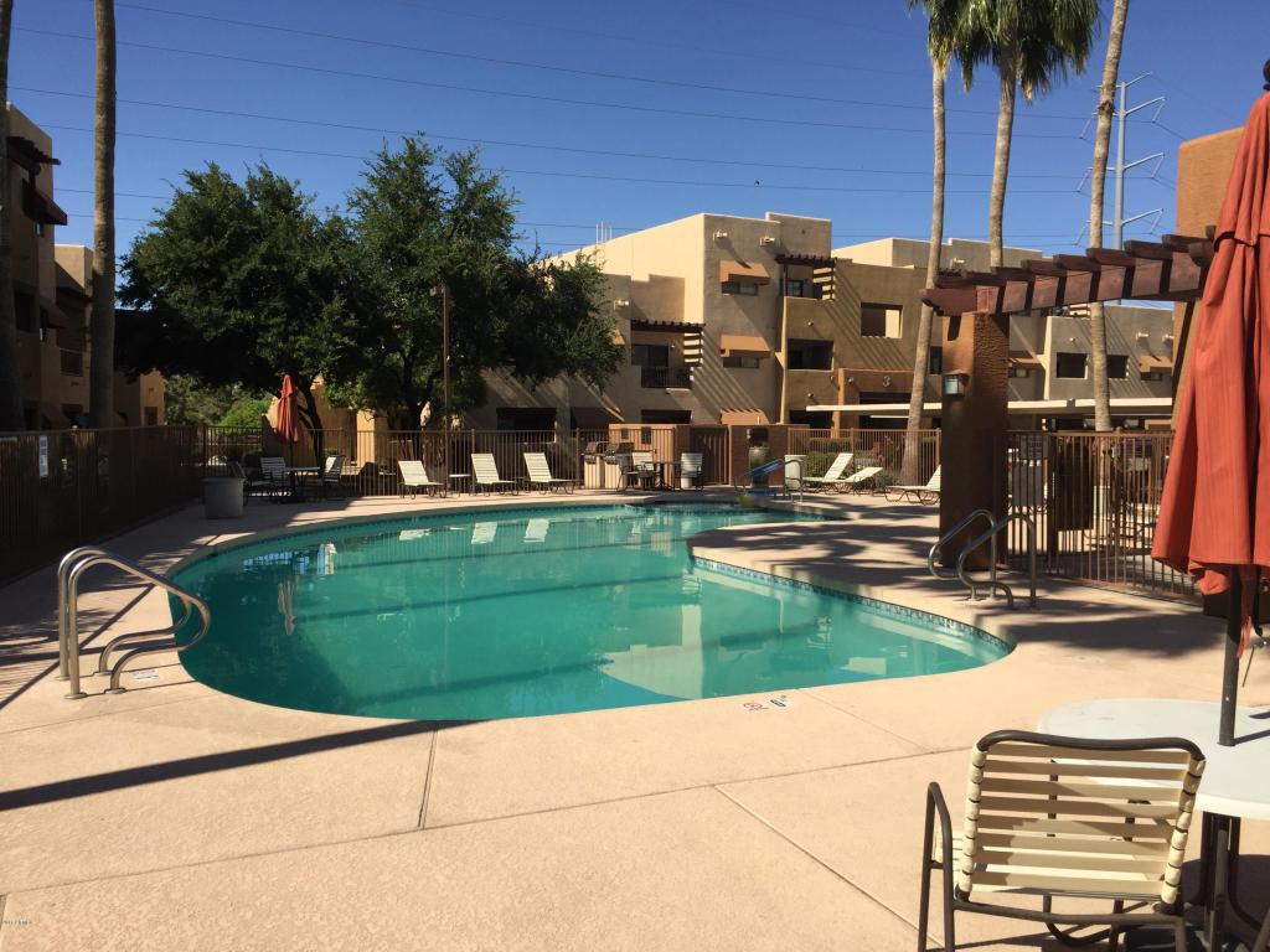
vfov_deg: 48.2
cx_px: 635
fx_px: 1064
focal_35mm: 29
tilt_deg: -5.3
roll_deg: -2.1
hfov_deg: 61.7
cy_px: 476
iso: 32
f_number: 2.2
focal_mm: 4.15
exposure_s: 1/2825
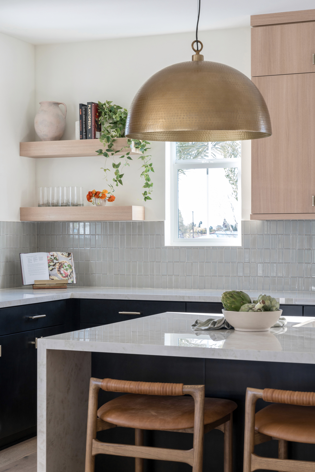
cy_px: 236
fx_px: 919
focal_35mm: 70
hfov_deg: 19.5
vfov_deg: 28.8
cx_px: 158
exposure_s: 1/8
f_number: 11
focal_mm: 70
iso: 320
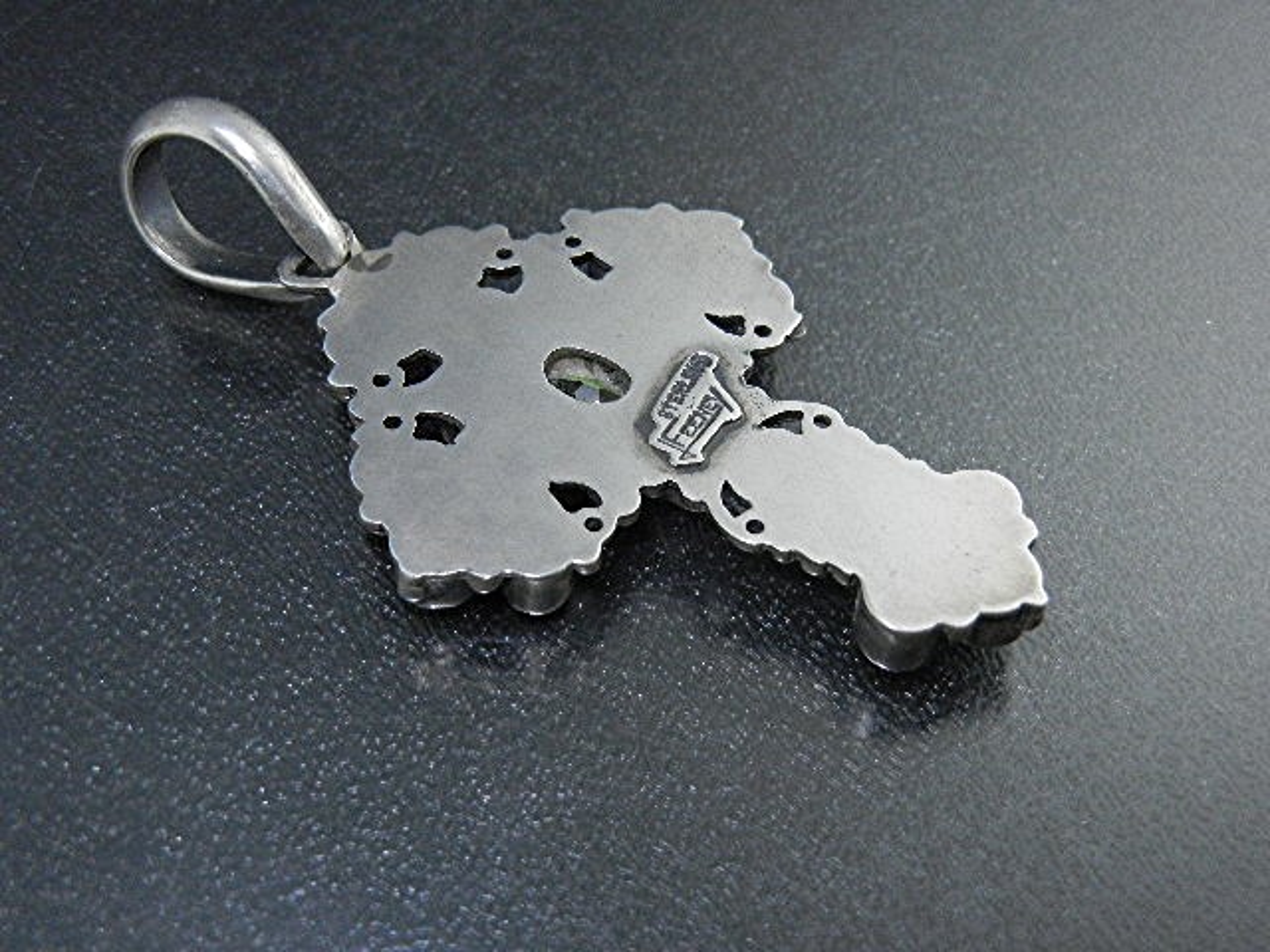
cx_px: 635
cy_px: 476
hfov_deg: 42.1
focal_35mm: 45
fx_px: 1651
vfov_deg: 32.2
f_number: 7.6
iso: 800
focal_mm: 8.1
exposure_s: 1/30
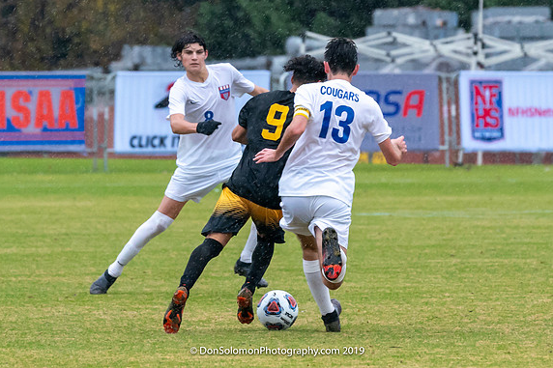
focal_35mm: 636
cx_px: 310
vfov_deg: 2.2
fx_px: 9766
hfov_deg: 3.2
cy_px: 262
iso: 3200
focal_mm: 247
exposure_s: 1/1000
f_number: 5.6
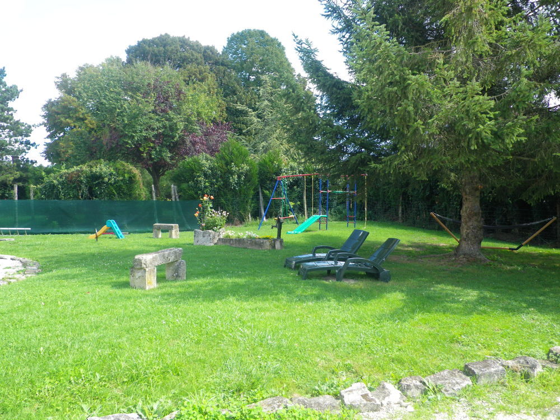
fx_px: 453
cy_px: 210
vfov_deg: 49.7
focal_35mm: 28
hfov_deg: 63.4
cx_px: 280
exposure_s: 1/200
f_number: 2.6
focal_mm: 4.9
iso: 64
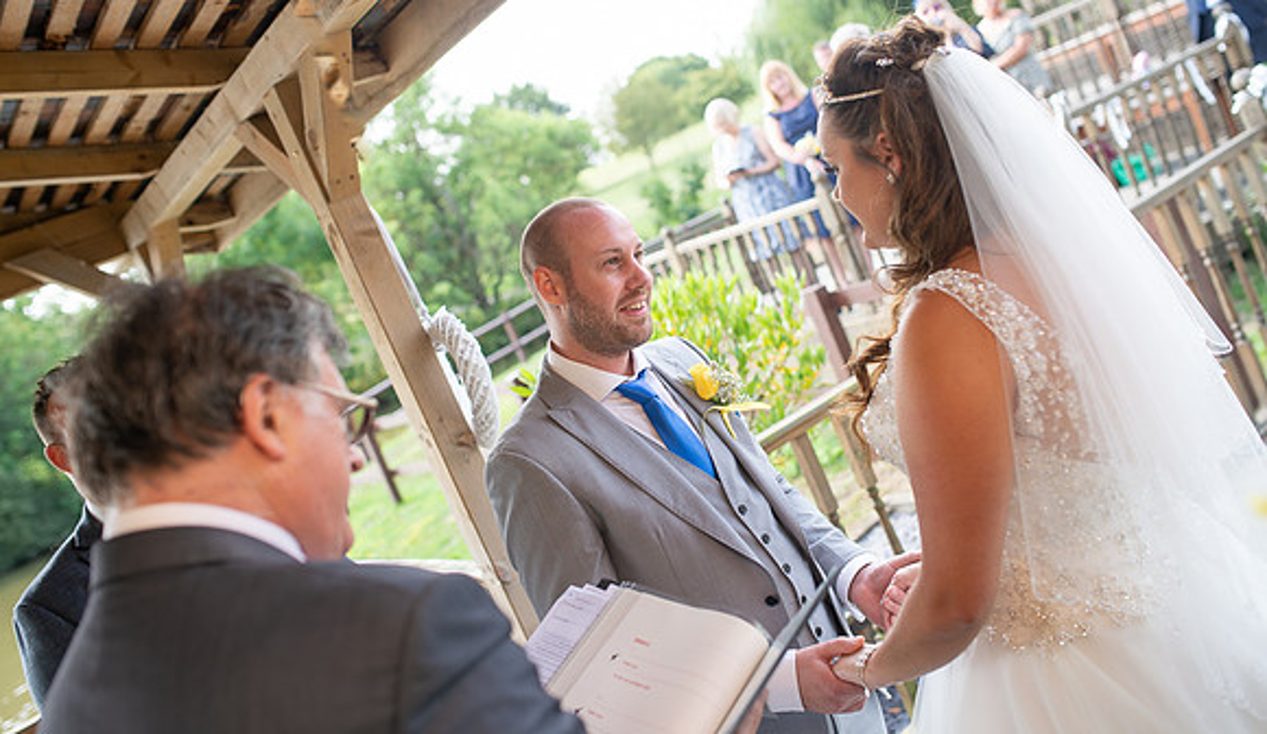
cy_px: 313
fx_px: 1254
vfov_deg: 32.6
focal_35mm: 37
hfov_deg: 53.6
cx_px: 634
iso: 100
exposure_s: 1/250
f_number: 2.8
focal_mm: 35
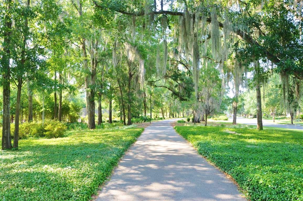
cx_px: 152
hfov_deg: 67.4
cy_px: 100
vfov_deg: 47.8
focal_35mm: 27
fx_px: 227
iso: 200
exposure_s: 1/50
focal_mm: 18
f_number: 7.1
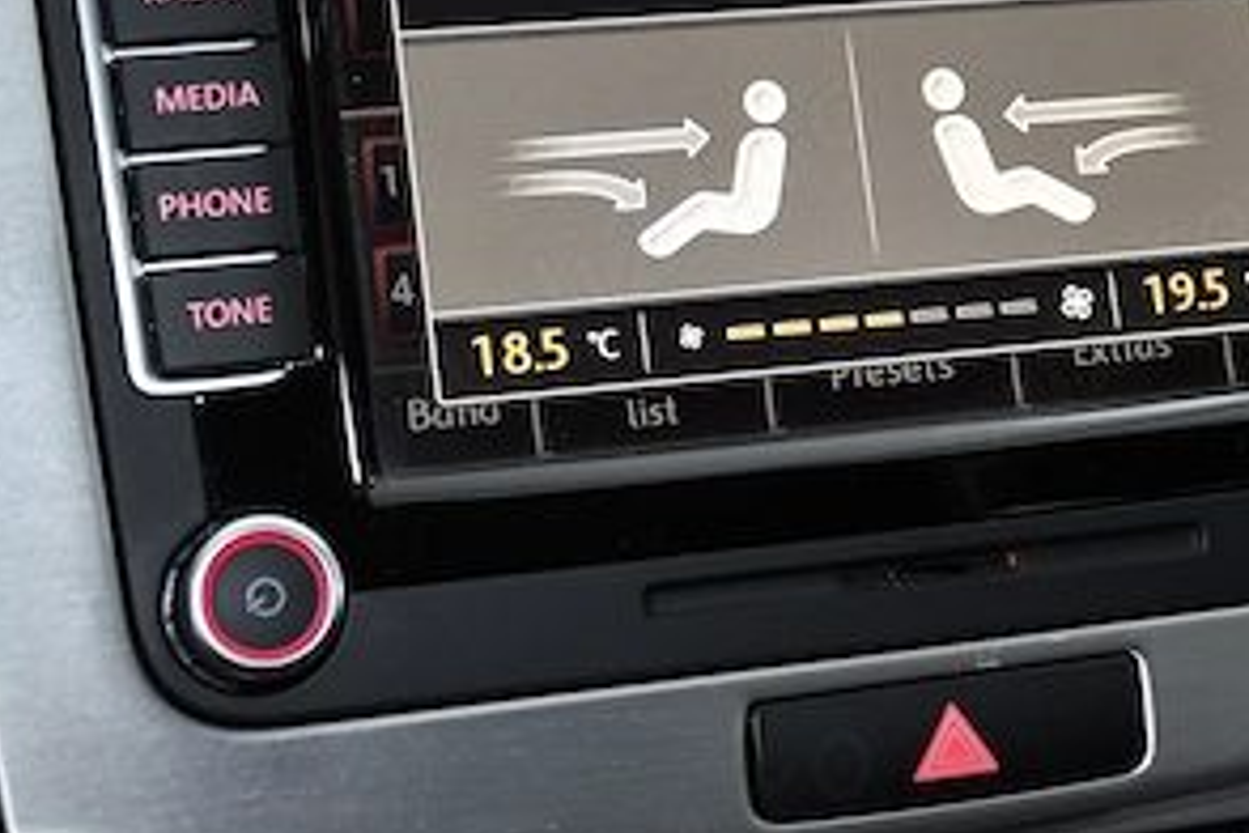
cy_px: 217
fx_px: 3677
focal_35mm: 106
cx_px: 901
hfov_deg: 19.2
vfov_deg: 12.9
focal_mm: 35
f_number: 4.5
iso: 800
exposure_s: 1/20
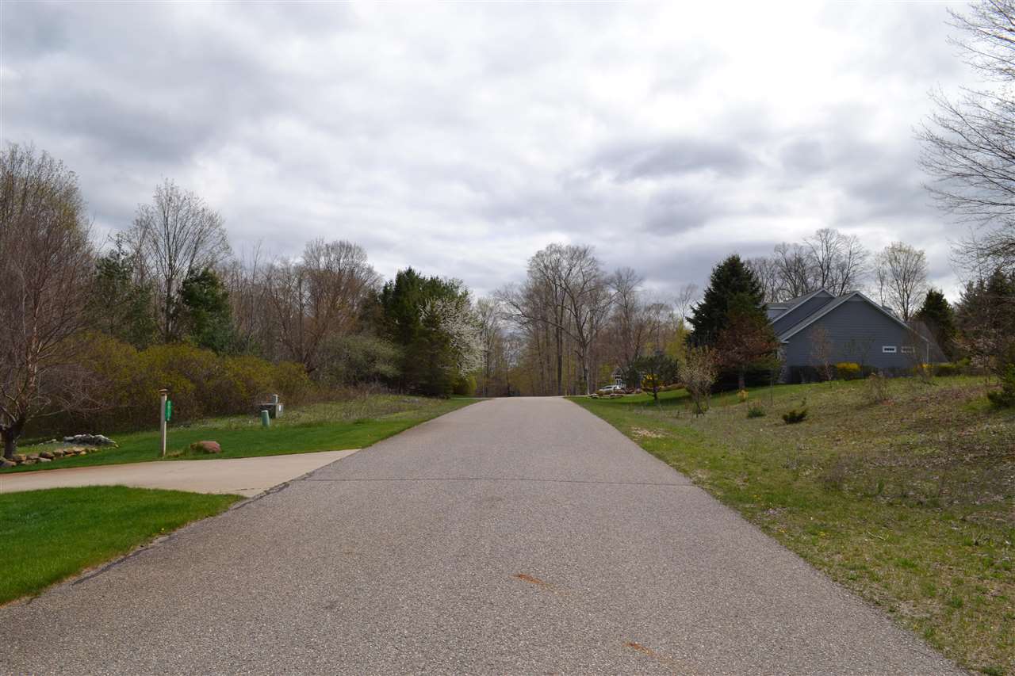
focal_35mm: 27
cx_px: 508
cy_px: 338
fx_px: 761
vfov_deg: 47.9
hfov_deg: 67.4
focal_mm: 18
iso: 100
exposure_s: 1/200
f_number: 10
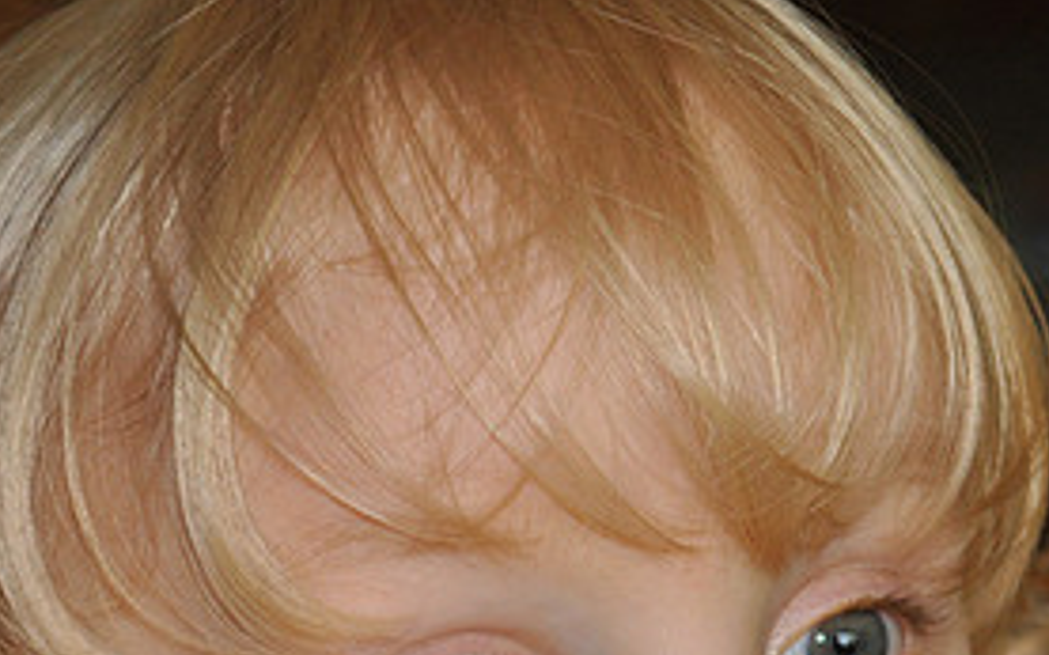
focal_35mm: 176
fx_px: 5032
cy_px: 721
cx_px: 515
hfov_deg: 11.9
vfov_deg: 7.4
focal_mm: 55
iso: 800
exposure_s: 1/60
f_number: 5.6
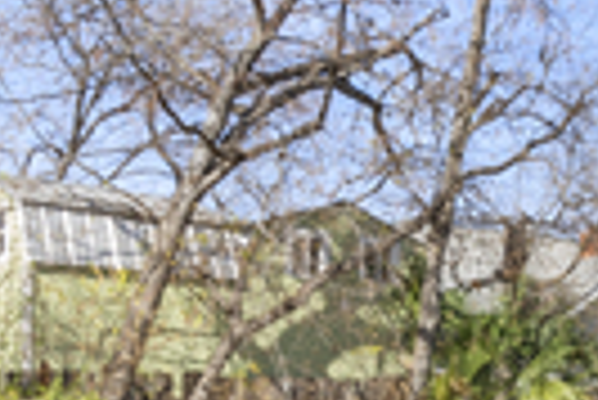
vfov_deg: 18.5
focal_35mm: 72
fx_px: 1197
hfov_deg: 27.8
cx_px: 423
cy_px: 402
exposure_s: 1/50
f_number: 9
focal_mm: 10
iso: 100
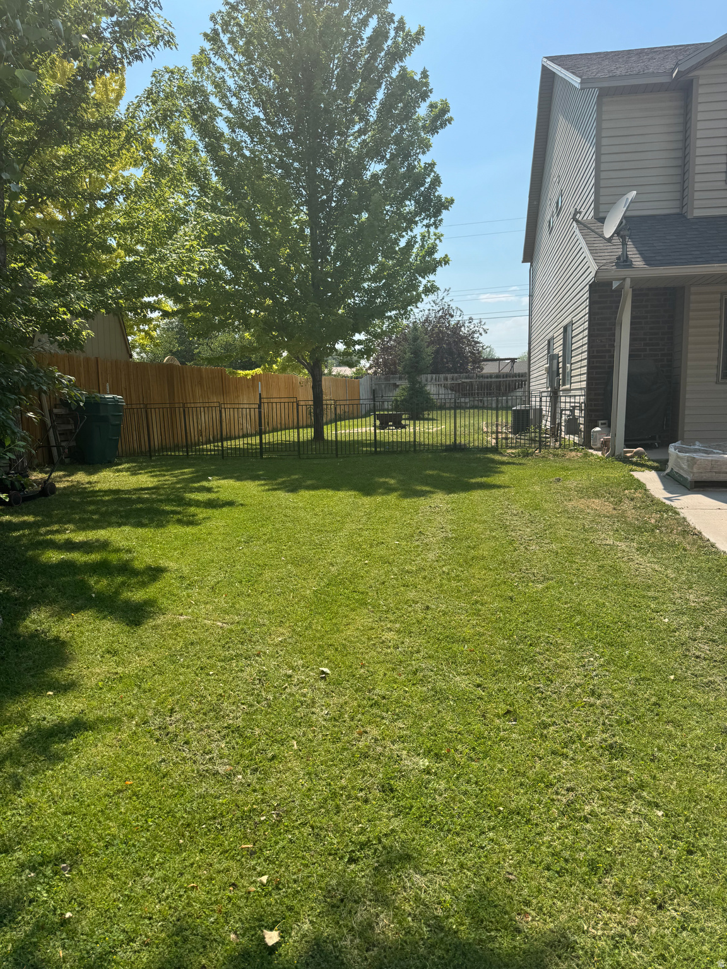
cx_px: 364
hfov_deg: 56.8
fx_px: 672
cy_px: 484
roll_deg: +0.9
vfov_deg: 71.6
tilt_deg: -8.2
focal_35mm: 24
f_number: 1.78
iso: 80
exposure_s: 1/3096
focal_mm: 6.76
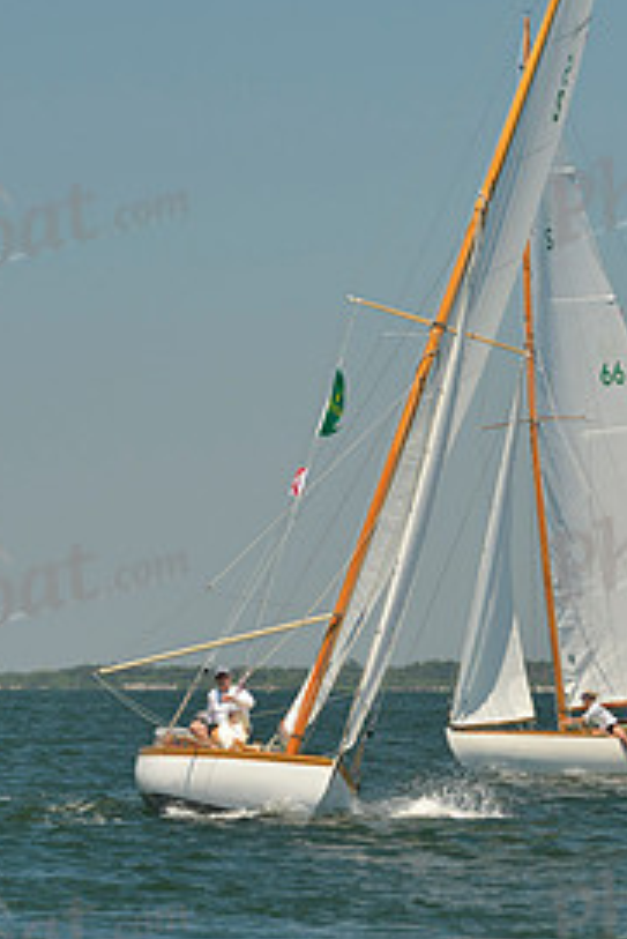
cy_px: 385
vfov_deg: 6.6
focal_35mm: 310
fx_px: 8088
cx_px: 369
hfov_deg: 4.4
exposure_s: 1/800
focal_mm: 145
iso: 280
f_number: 6.3
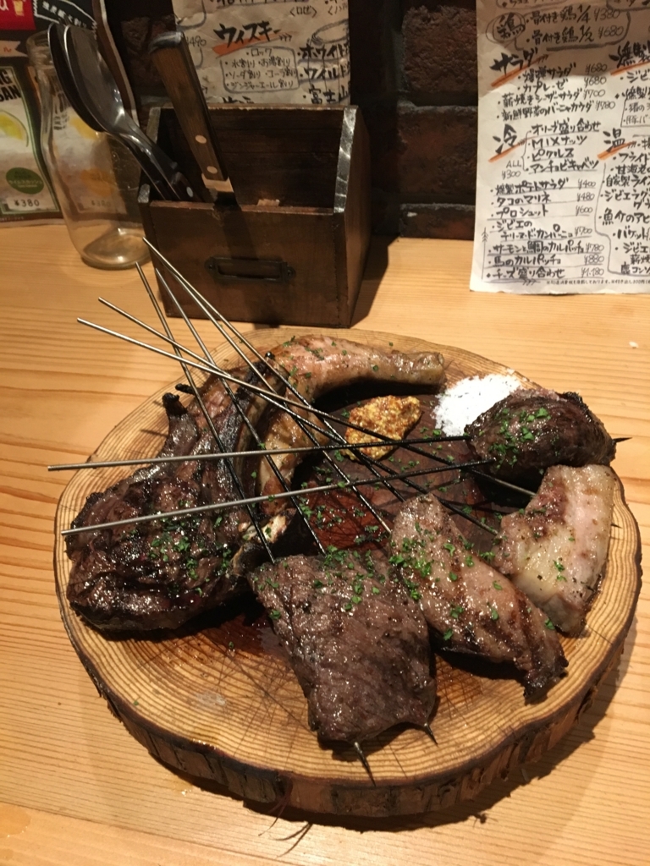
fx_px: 726
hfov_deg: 48.2
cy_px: 433
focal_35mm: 29
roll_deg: +3.8
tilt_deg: -44.7
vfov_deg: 61.7
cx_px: 325
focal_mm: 4.15
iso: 200
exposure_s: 1/17
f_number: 2.2
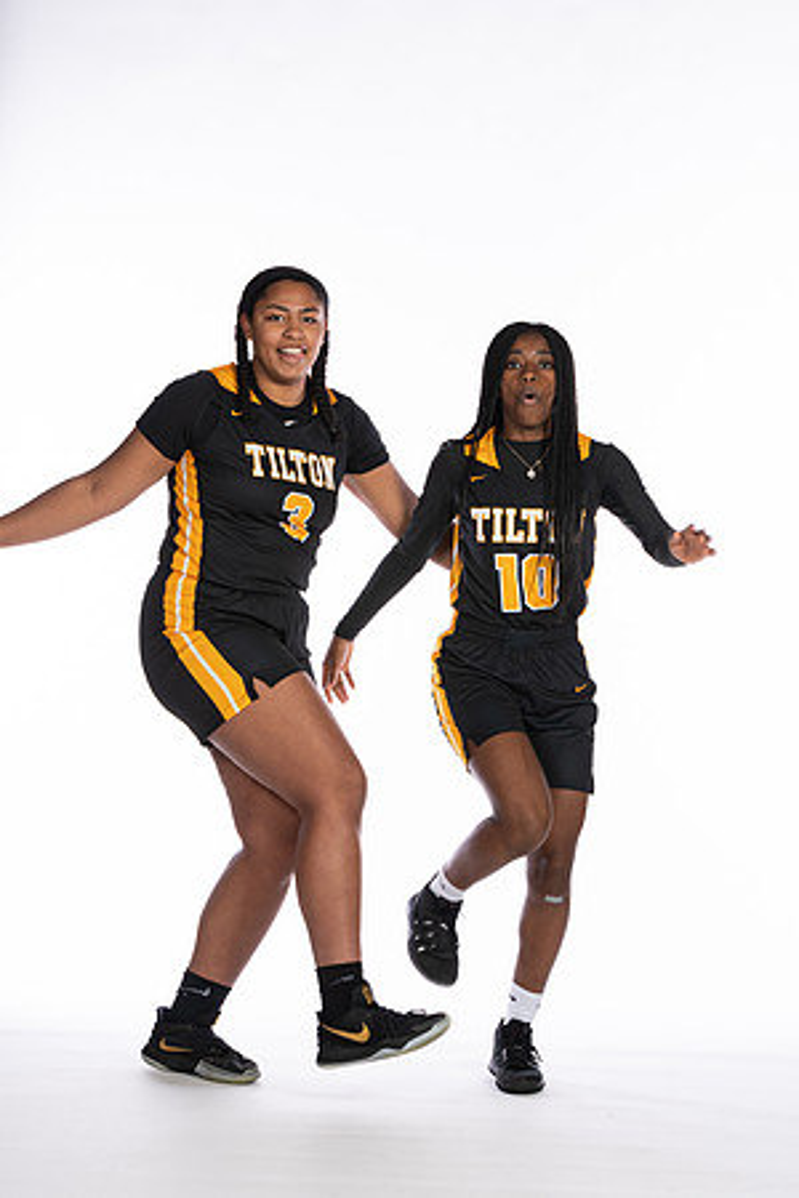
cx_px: 400
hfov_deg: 11.1
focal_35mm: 123
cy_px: 599
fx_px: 4095
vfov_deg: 16.7
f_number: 5.6
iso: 100
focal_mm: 82
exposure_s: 1/100
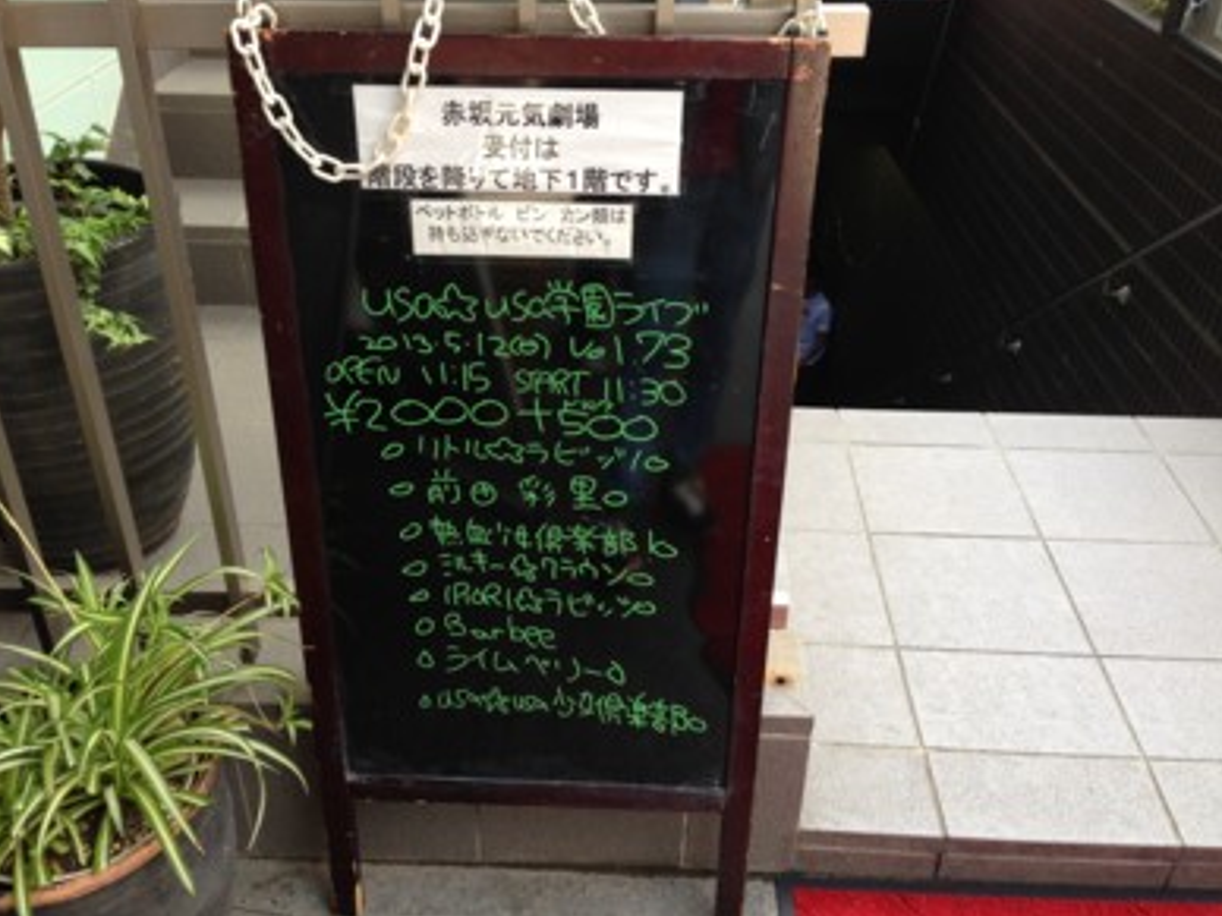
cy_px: 463
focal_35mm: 34
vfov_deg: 41.8
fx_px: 1200
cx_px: 598
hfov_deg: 54.0
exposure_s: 1/120
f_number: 2.4
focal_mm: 4.13
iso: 64
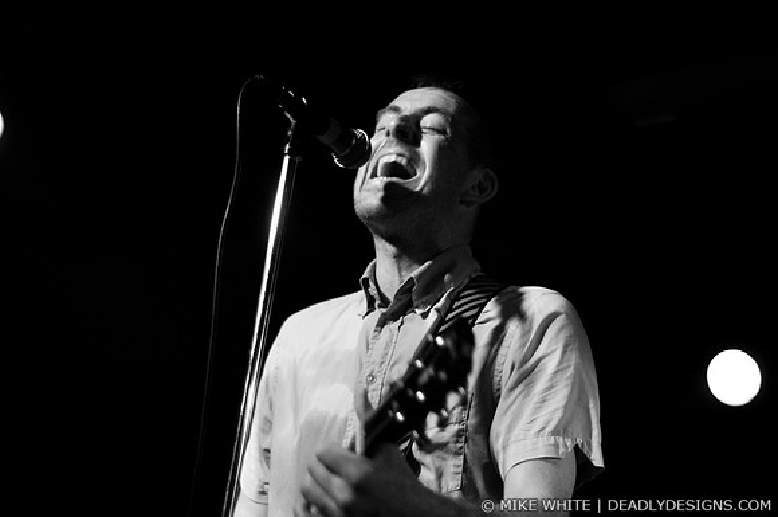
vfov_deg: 18.1
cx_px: 389
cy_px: 258
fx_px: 1619
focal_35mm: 75
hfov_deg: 27.0
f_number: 1.8
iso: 800
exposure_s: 1/80
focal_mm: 50
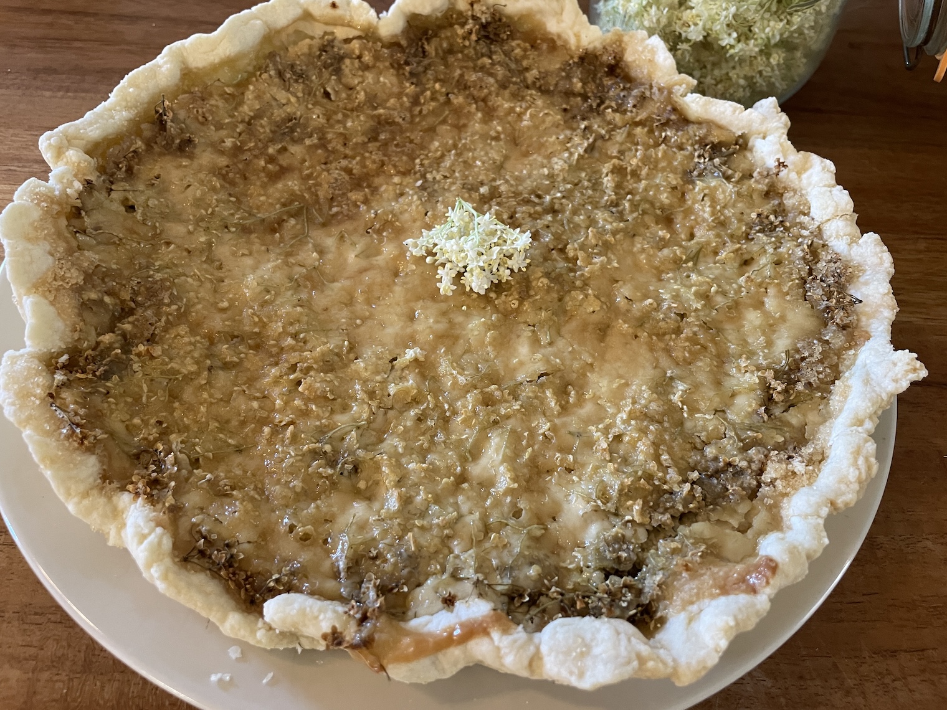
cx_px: 474
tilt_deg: -54.6
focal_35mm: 26
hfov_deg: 67.3
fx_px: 711
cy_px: 355
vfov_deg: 53.1
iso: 320
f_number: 1.6
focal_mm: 4.2
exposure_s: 1/50
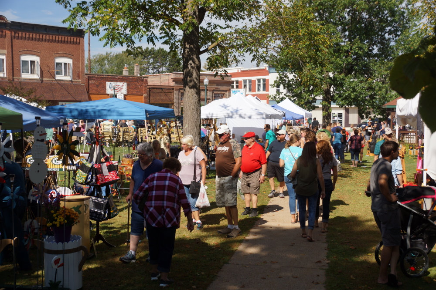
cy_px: 145
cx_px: 218
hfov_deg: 37.9
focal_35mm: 52
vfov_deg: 25.7
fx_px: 636
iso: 100
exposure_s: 1/160
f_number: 6.3
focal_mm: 35
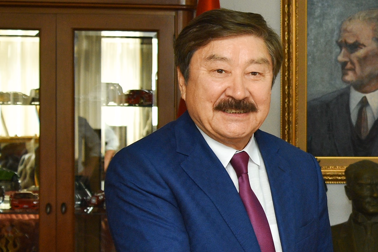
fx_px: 1460
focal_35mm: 139
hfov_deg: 14.3
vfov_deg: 9.8
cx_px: 448
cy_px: 200
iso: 500
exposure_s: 1/250
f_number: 5
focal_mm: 36
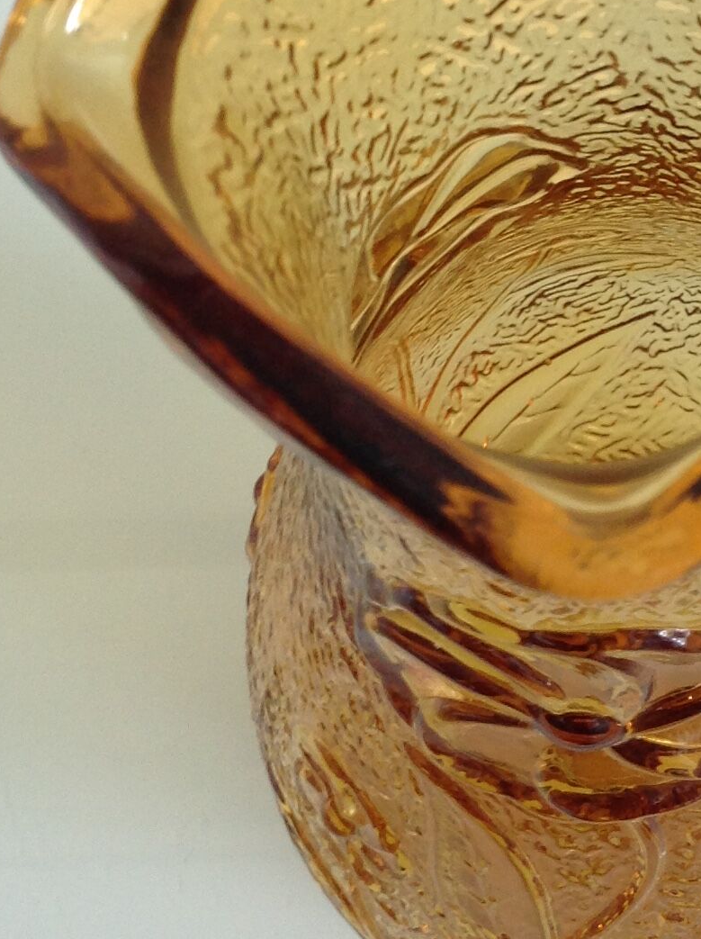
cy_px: 17
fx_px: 2355
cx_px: 632
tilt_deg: -60.4
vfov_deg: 21.8
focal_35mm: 87
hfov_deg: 16.7
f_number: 2.4
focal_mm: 4.28
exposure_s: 1/15
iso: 80
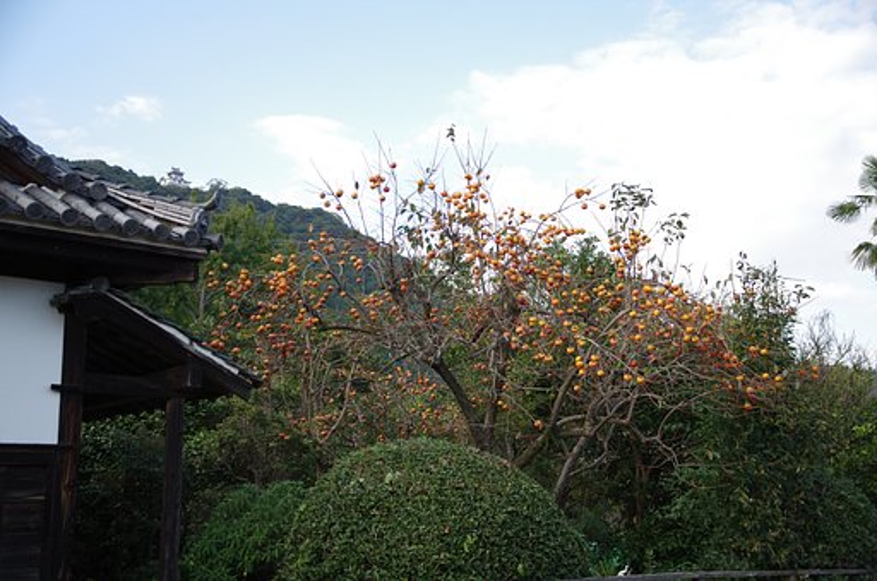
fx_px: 1118
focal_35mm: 46
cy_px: 290
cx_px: 438
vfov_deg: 29.1
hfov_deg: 42.8
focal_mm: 31
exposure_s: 1/200
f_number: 3.5
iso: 100
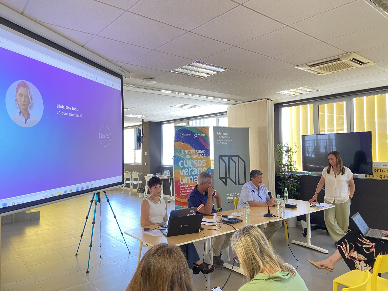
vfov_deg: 53.1
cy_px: 146
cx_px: 194
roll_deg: +0.5
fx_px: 291
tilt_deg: +0.8
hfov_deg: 67.3
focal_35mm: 26
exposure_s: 1/50
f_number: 1.8
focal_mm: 4.25
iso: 200
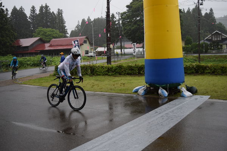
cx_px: 114
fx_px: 236
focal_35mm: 38
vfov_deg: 35.5
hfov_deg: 51.3
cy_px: 76
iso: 400
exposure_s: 1/1000
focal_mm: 25
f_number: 4
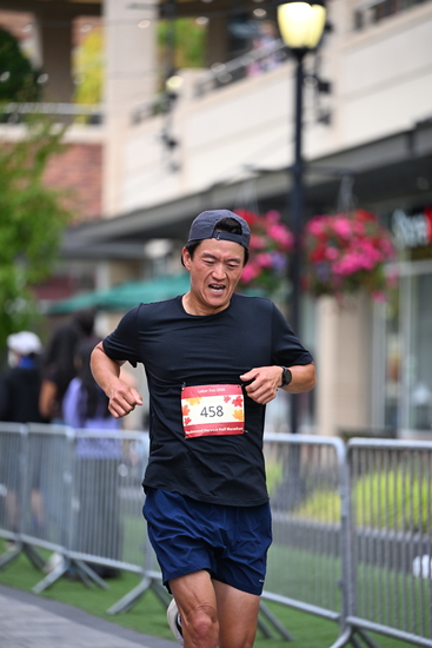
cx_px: 216
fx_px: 2968
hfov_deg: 8.3
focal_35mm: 165
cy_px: 324
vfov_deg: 12.4
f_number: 2.8
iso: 1000
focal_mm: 165
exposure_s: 1/1600
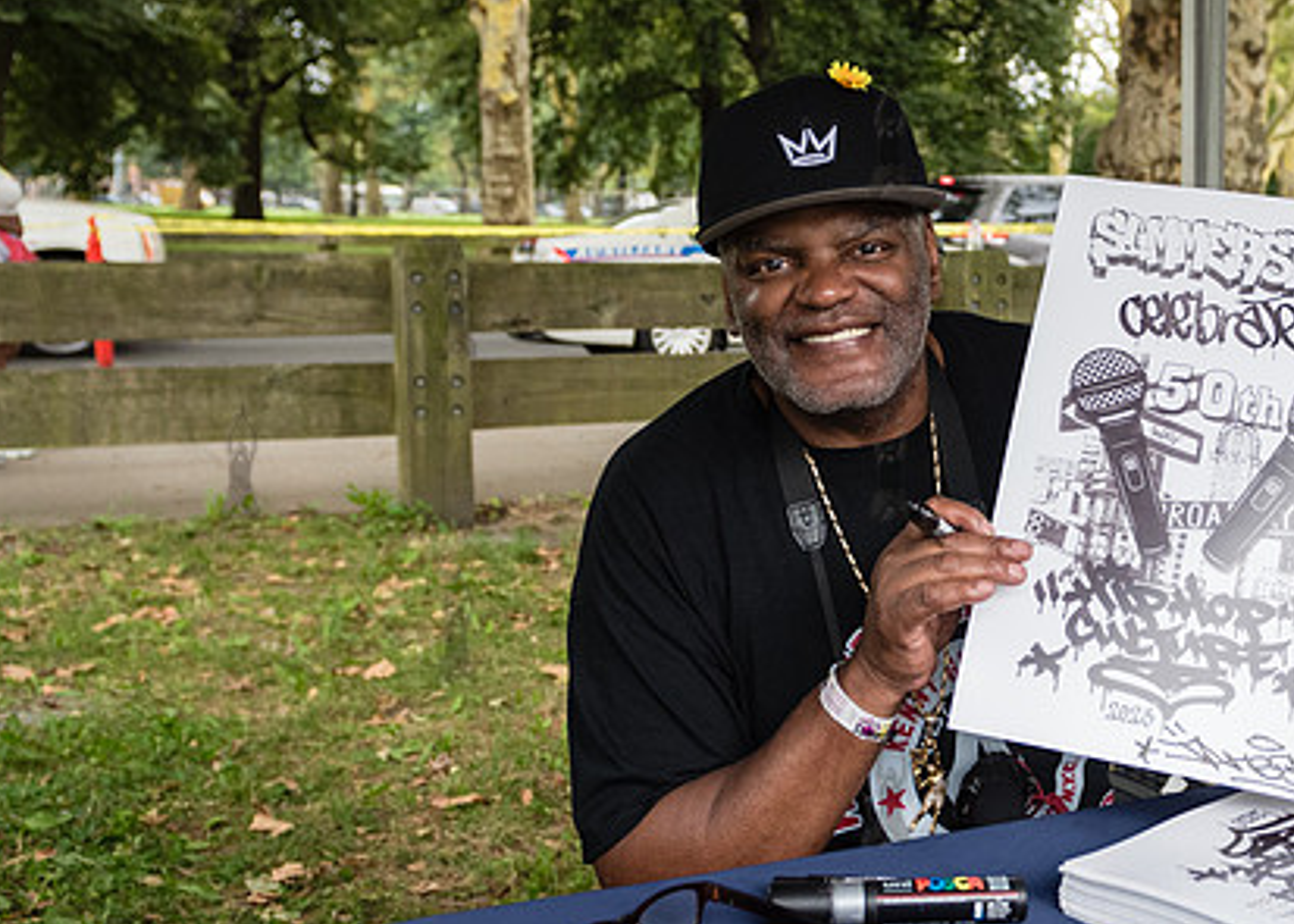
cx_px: 963
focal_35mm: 48
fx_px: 1764
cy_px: 362
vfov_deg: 29.3
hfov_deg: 39.3
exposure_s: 1/200
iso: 1000
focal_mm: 24
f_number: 3.2
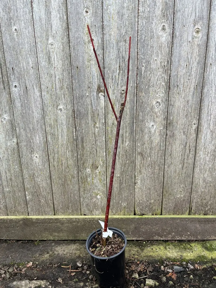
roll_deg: +1.3
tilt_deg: -15.7
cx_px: 108
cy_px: 144
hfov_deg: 53.1
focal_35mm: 26
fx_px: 216
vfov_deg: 67.3
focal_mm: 5.1
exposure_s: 1/122
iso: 64
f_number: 1.6
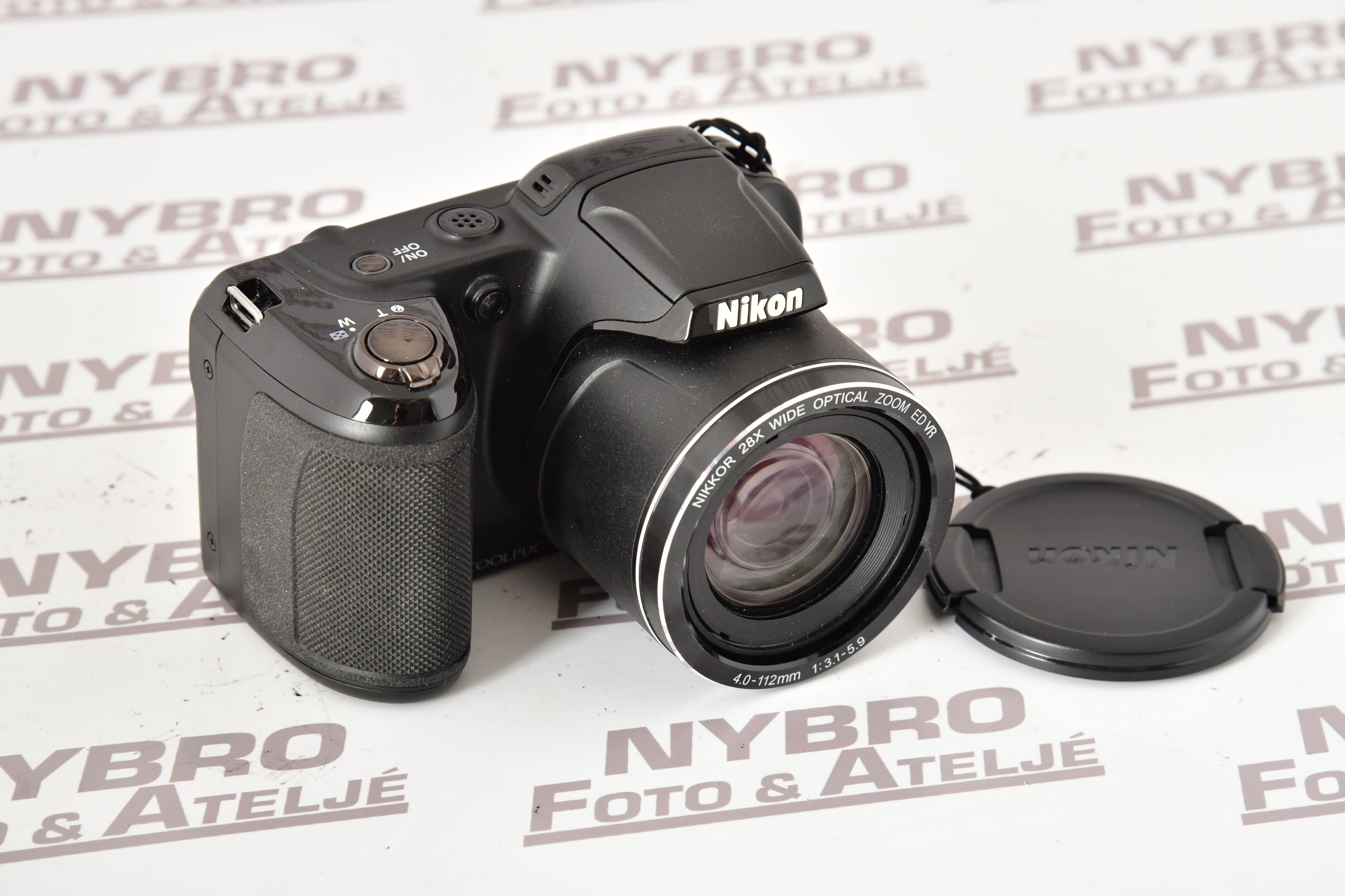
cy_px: 448
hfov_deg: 17.1
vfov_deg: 11.4
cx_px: 672
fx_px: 4483
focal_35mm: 120
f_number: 11
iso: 1000
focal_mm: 120
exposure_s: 1/200
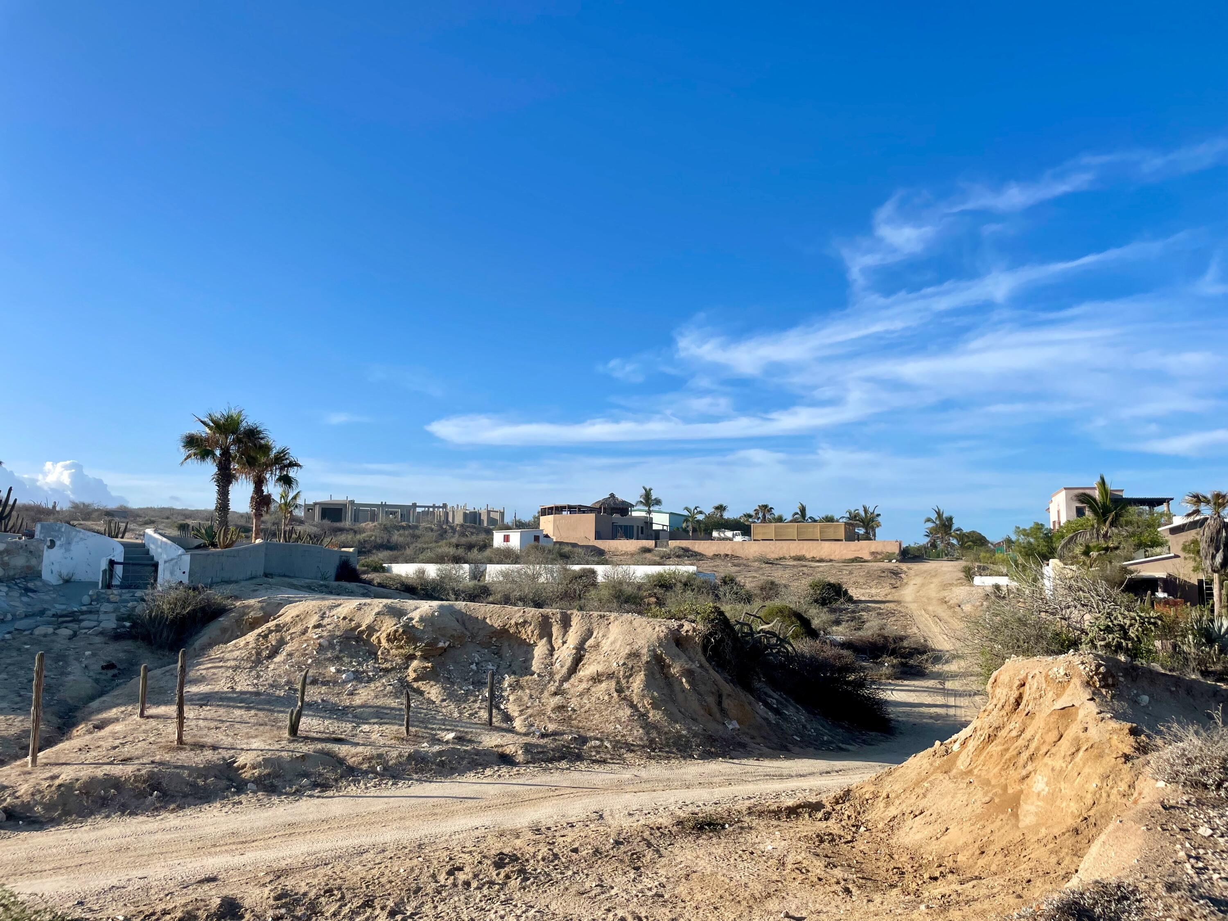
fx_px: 922
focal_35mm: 26
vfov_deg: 53.1
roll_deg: -0.4
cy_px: 460
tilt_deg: +7.7
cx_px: 614
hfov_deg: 67.3
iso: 32
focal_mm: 4.2
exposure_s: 1/3205
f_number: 1.6
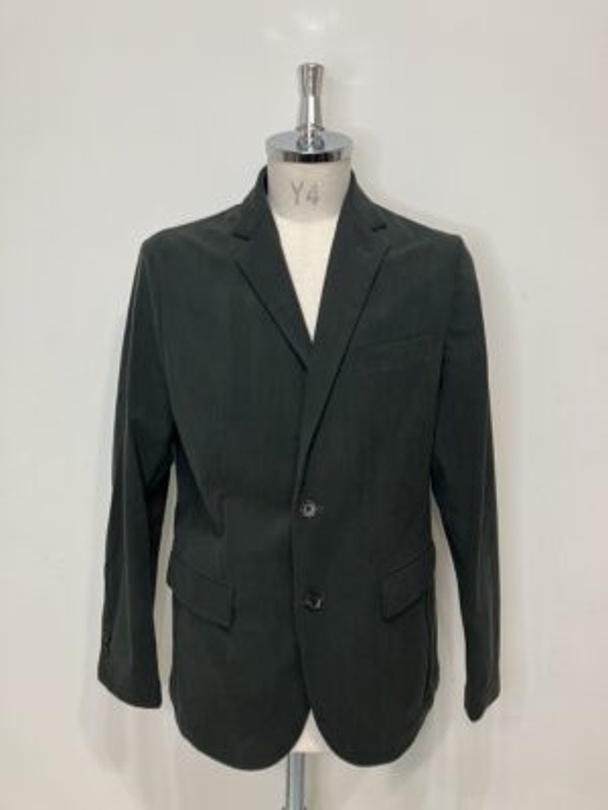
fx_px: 656
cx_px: 304
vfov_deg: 63.4
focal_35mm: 28
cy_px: 405
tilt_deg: -9.2
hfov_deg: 49.7
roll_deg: -0.7
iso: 125
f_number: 1.8
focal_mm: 3.99
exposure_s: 1/50
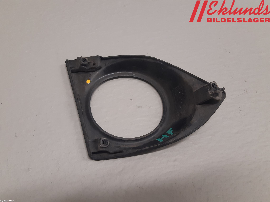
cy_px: 101
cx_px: 135
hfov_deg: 67.3
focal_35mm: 26
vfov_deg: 53.1
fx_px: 203
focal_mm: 3.93
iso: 125
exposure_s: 1/50
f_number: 1.7
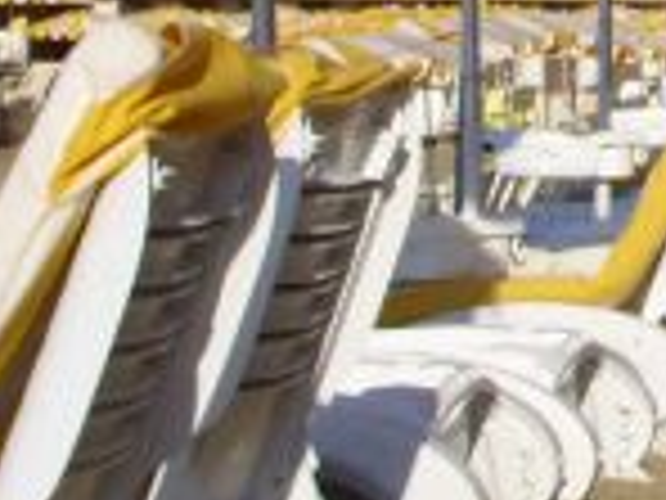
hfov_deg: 9.2
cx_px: 1174
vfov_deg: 7.1
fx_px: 3944
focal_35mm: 205
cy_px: -405
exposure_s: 1/353
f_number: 7.4
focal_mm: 7.8
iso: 50
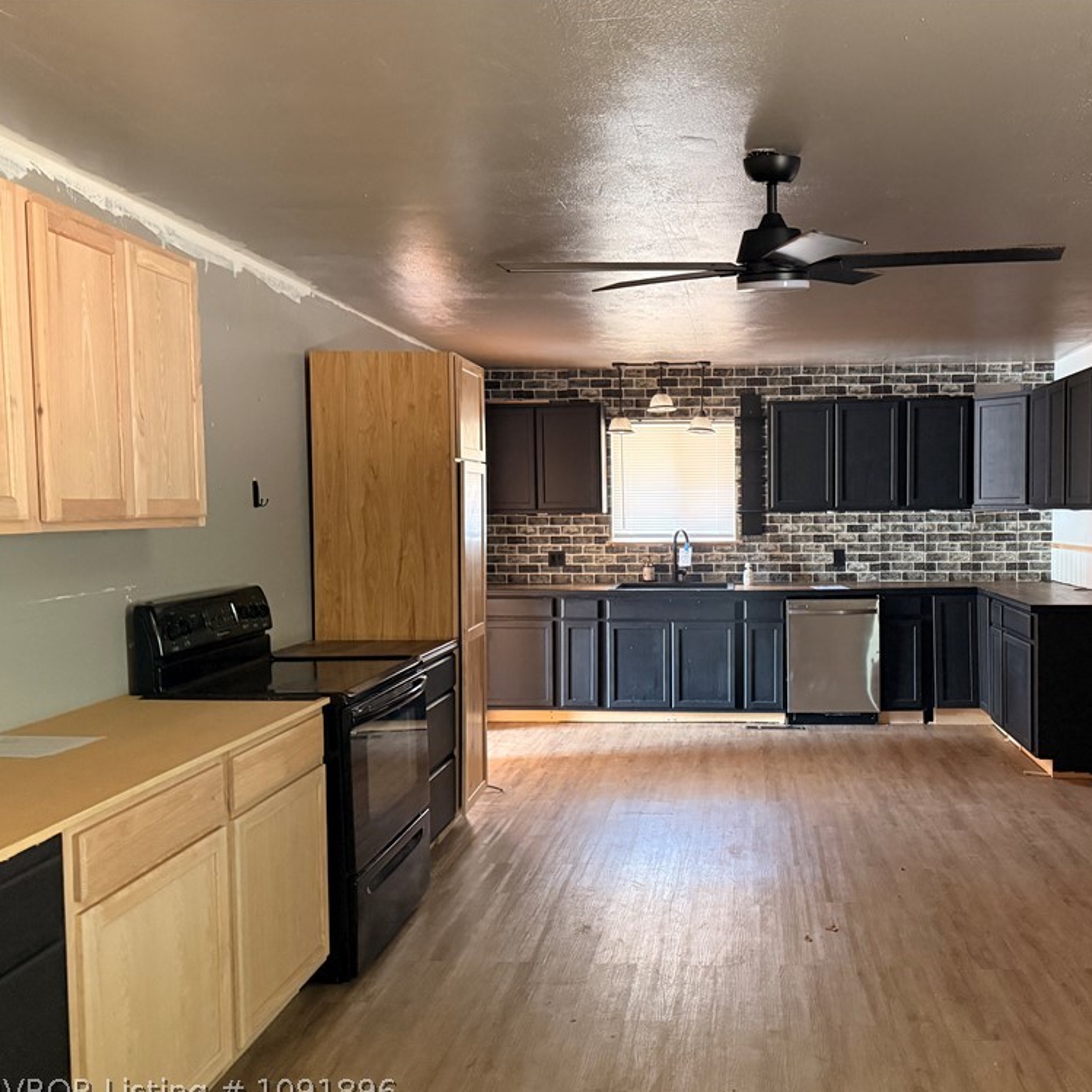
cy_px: 555
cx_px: 688
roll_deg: -0.1
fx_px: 1035
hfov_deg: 54.9
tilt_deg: -2.5
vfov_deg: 55.6
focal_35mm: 29
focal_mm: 6.76
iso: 800
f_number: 1.78
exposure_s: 1/47
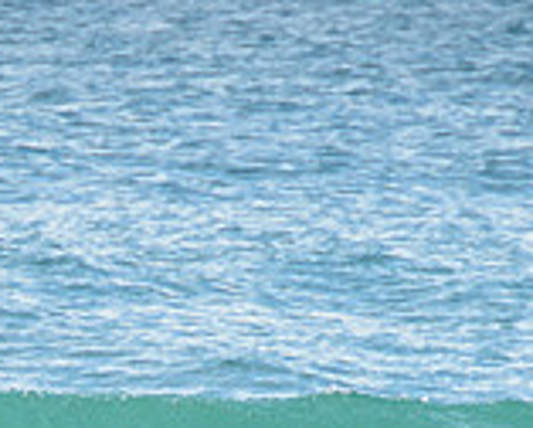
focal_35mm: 1699
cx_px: 11
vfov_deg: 0.9
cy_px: 499
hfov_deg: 1.1
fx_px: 26835
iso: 200
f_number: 7.1
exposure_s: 1/1600
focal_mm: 400
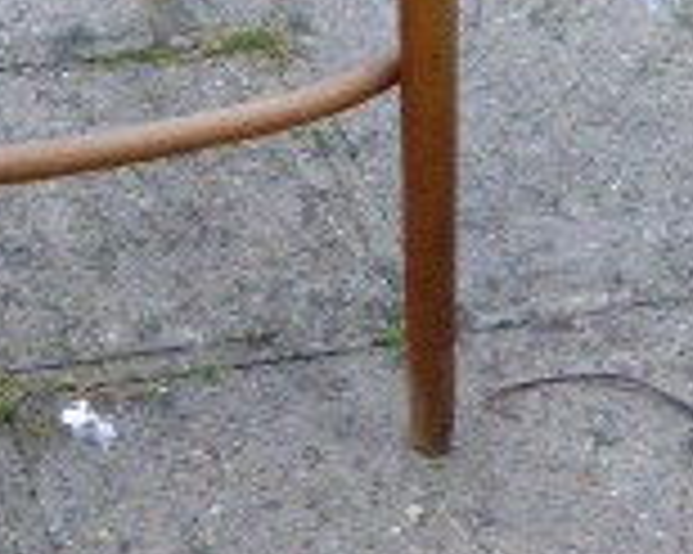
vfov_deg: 8.8
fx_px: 3321
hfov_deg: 11.8
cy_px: -680
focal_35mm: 162
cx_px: 72
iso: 500
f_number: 3.9
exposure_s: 1/125
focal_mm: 6.9
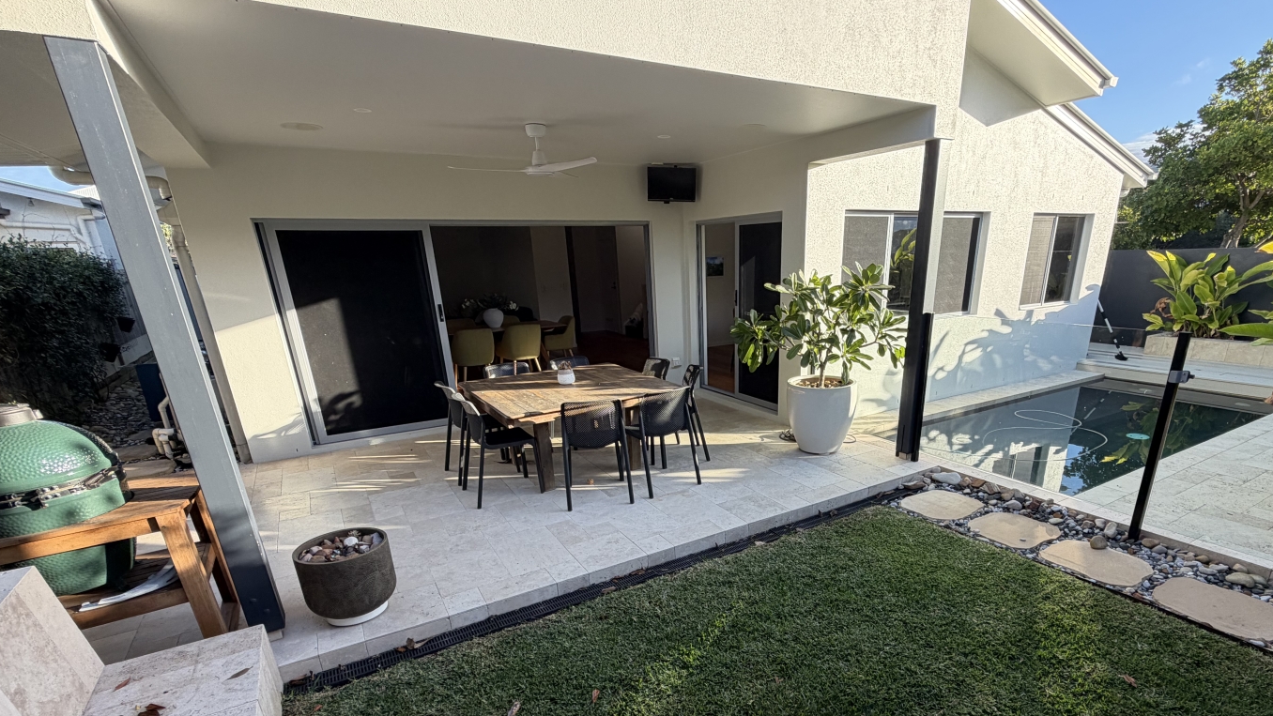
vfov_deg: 59.5
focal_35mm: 18
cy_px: 480
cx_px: 703
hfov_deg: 92.3
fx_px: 608
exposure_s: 1/228
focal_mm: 2.22
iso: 50
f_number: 2.2
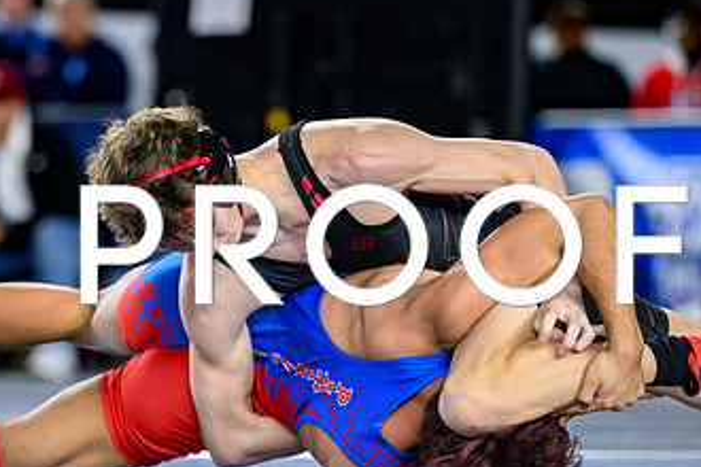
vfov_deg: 3.9
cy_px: 339
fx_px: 6854
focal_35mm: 352
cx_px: 219
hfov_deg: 5.9
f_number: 2.8
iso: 2000
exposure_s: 1/800
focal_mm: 160
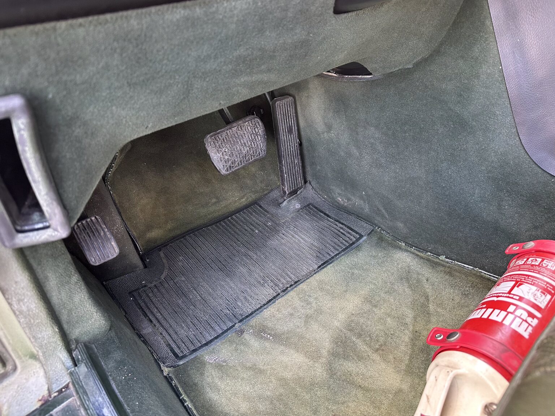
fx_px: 385
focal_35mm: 24
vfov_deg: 56.8
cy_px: 208
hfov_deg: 71.6
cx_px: 278
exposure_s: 1/60
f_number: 1.78
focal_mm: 6.86
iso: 250
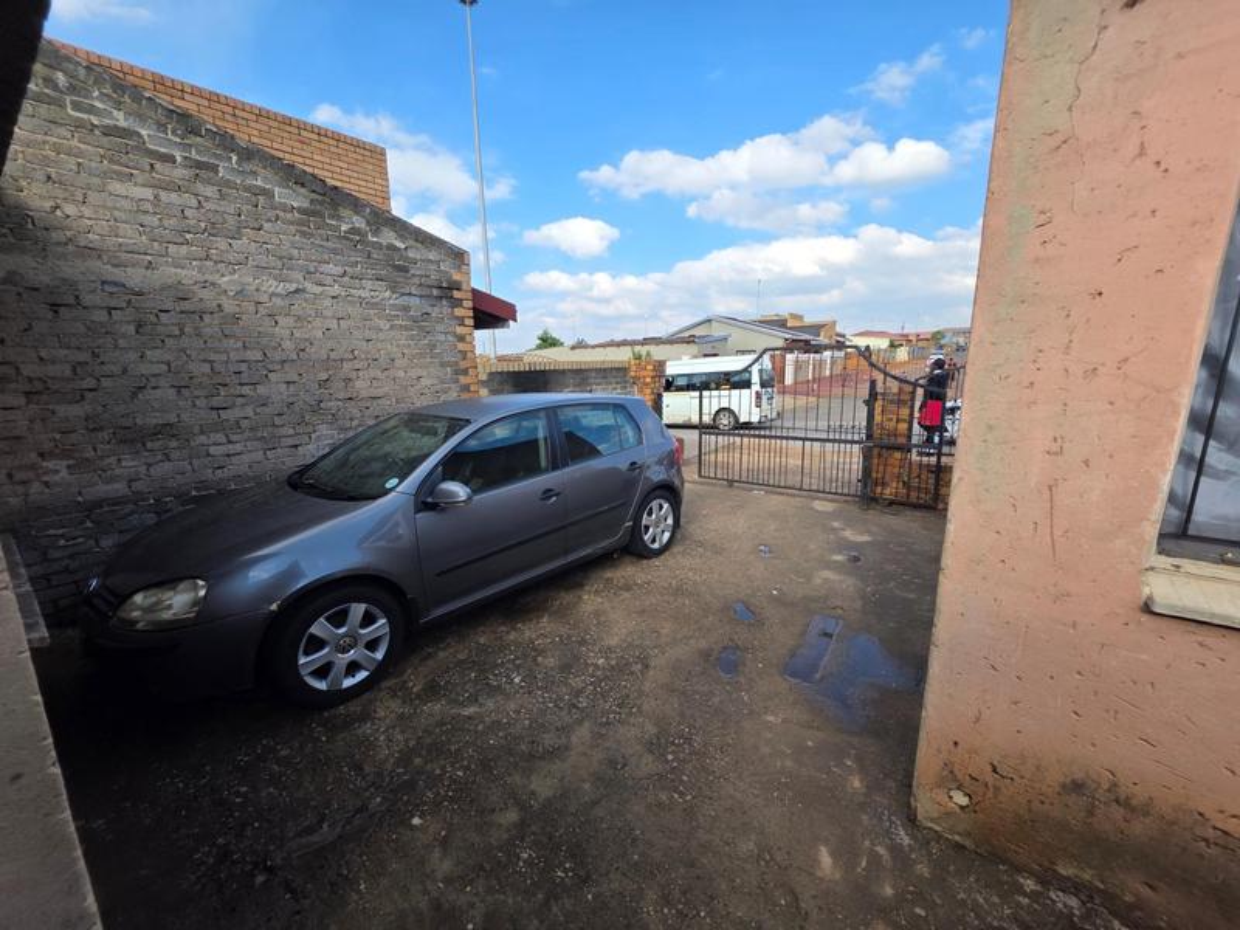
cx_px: 620
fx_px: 466
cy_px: 465
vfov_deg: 89.9
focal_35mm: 13
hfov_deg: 106.2
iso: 40
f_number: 1.9
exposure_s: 1/1099
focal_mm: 2.2
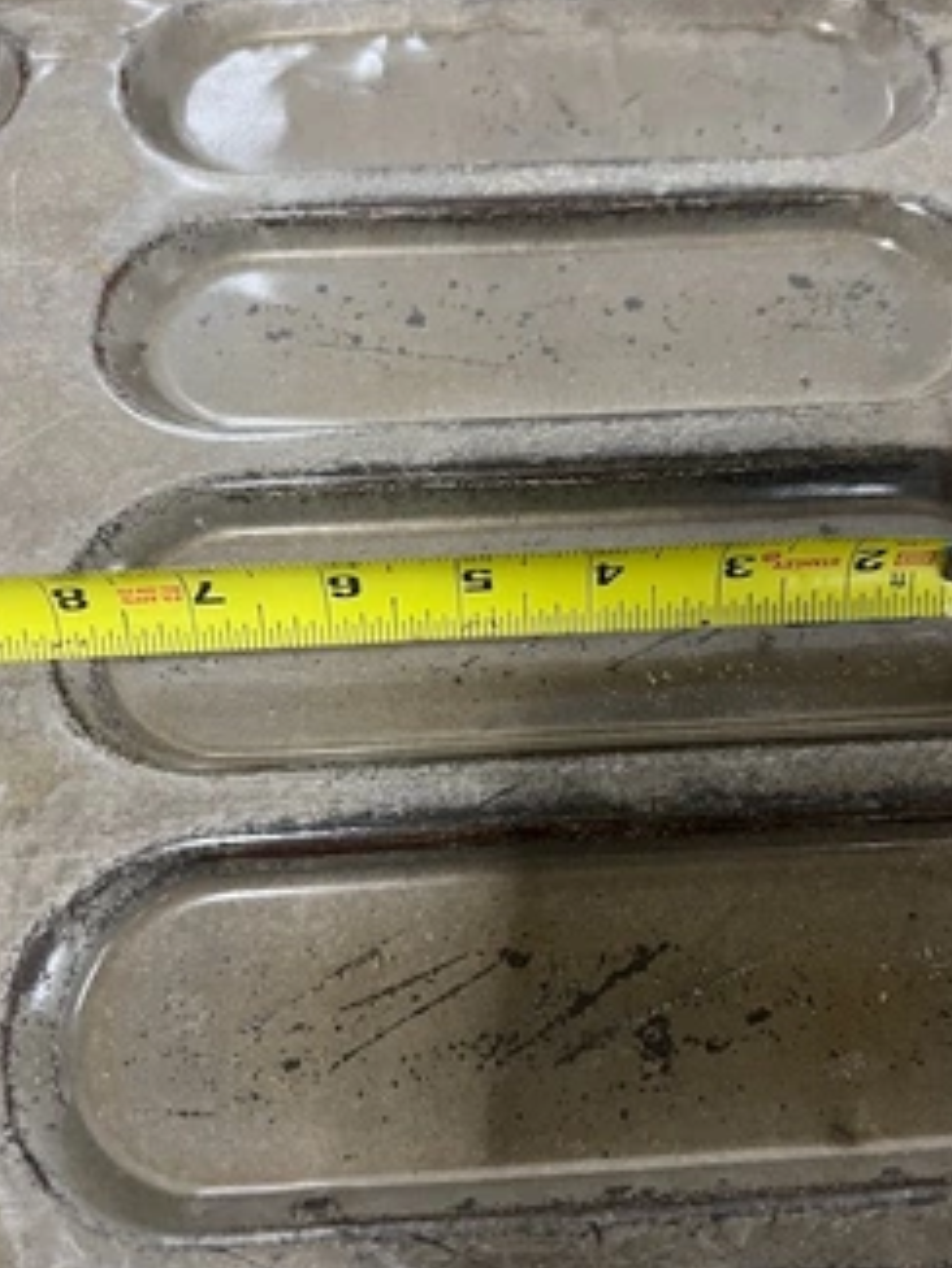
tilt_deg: -63.6
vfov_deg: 56.8
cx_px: 546
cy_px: 655
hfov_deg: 44.1
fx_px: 1173
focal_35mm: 32
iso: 400
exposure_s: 1/40
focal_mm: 5.7
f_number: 1.5
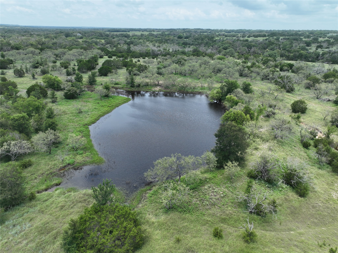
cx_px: 169
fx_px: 234
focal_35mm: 24
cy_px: 126
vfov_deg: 56.8
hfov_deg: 71.6
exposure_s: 1/1600
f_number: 2.8
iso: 150
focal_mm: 12.29
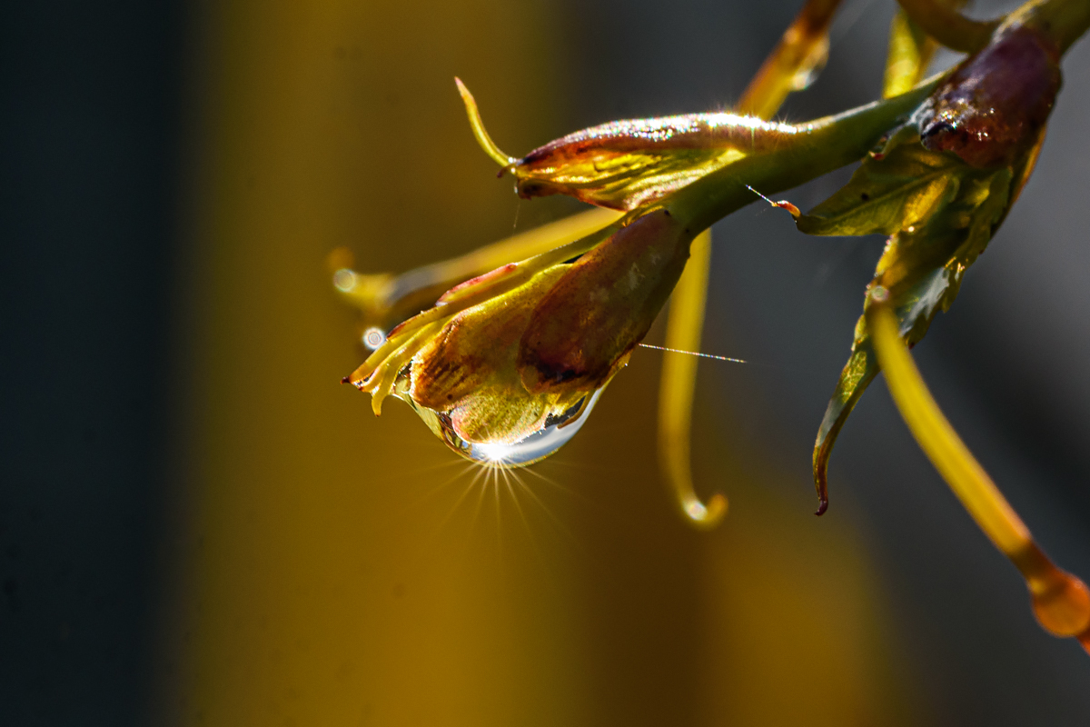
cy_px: 364
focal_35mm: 135
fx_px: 4087
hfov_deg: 15.2
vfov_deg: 10.2
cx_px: 545
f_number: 14
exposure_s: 1/200
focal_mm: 90
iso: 200
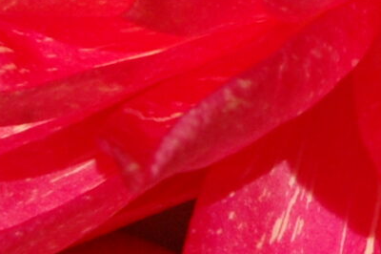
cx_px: 450
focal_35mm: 326
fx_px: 3447
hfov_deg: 6.3
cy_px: -148
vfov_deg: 4.2
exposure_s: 1/800
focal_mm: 34
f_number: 14
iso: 800
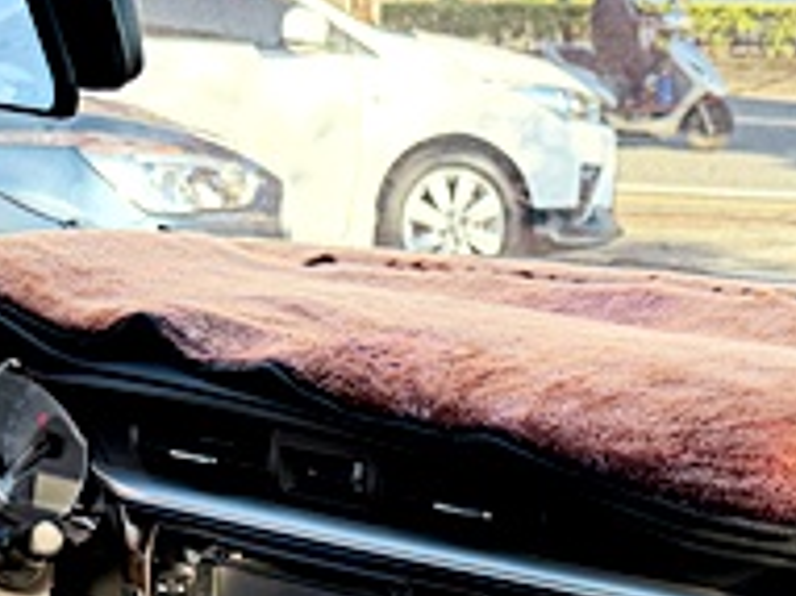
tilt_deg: -25.4
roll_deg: +0.2
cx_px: 523
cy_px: 704
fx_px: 1540
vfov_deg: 20.6
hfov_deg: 28.8
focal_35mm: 67
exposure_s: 1/121
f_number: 1.78
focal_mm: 6.76
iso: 100
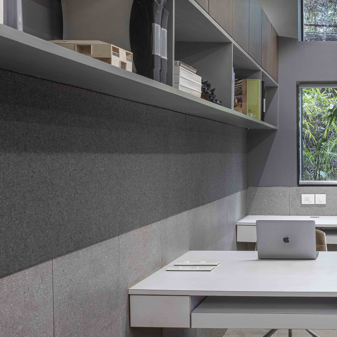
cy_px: 158
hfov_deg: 26.2
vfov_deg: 27.7
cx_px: 340
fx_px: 683
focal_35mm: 62
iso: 200
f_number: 14
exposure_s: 1/3
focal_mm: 32
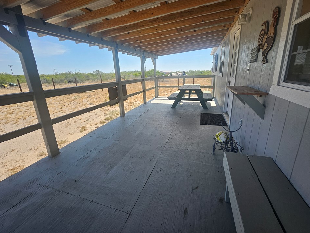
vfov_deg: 85.5
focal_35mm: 14
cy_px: 108
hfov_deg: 102.1
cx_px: 158
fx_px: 125
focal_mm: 1.7
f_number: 2.2
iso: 32
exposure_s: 1/677
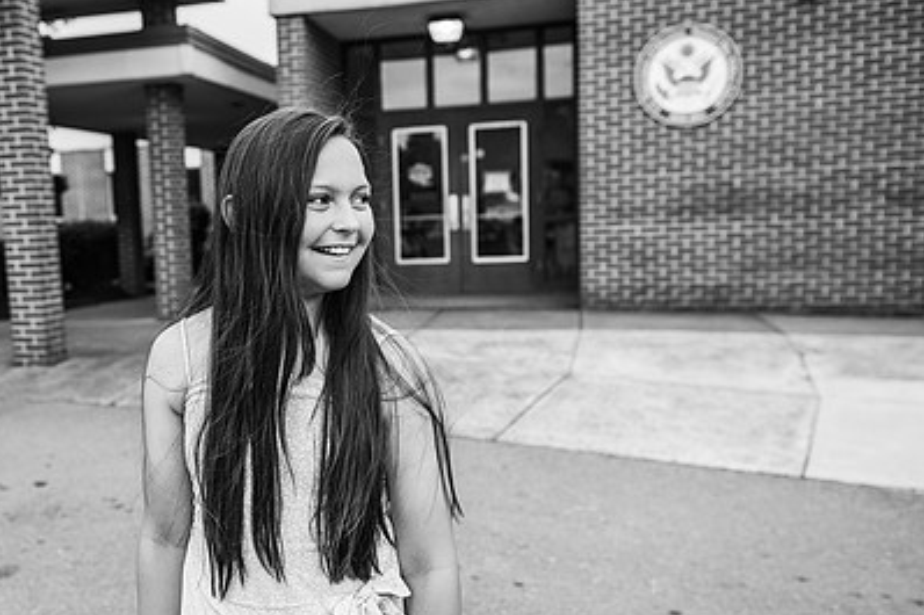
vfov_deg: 37.8
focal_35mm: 35
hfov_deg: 53.6
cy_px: 333
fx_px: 898
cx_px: 323
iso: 250
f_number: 2.8
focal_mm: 24
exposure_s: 1/400
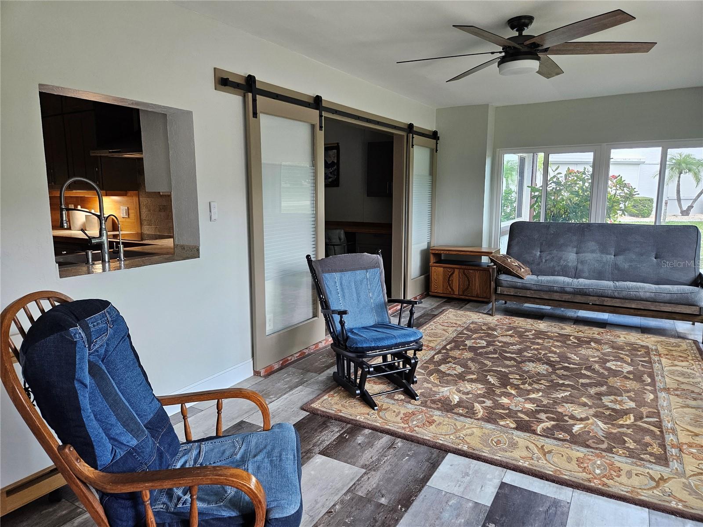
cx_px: 352
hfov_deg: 73.9
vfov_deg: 58.9
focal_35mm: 23
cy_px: 264
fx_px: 467
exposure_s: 1/120
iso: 160
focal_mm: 5.4
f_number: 1.8
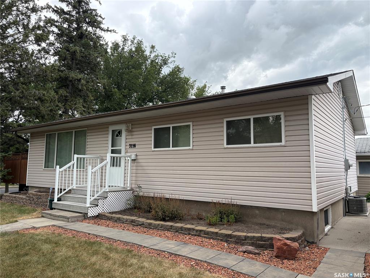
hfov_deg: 67.3
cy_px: 139
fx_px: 278
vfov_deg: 53.1
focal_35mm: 26
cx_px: 185
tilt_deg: +5.7
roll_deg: -1.4
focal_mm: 5.96
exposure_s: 1/1393
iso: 64
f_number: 1.6
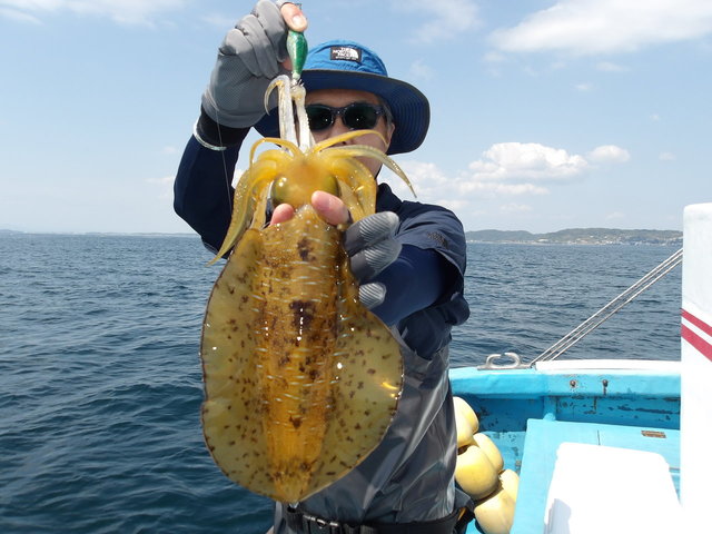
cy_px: 267
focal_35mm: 27
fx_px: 555
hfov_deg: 65.3
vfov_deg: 51.4
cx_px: 356
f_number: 10.4
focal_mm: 4.9
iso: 100
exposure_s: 1/88
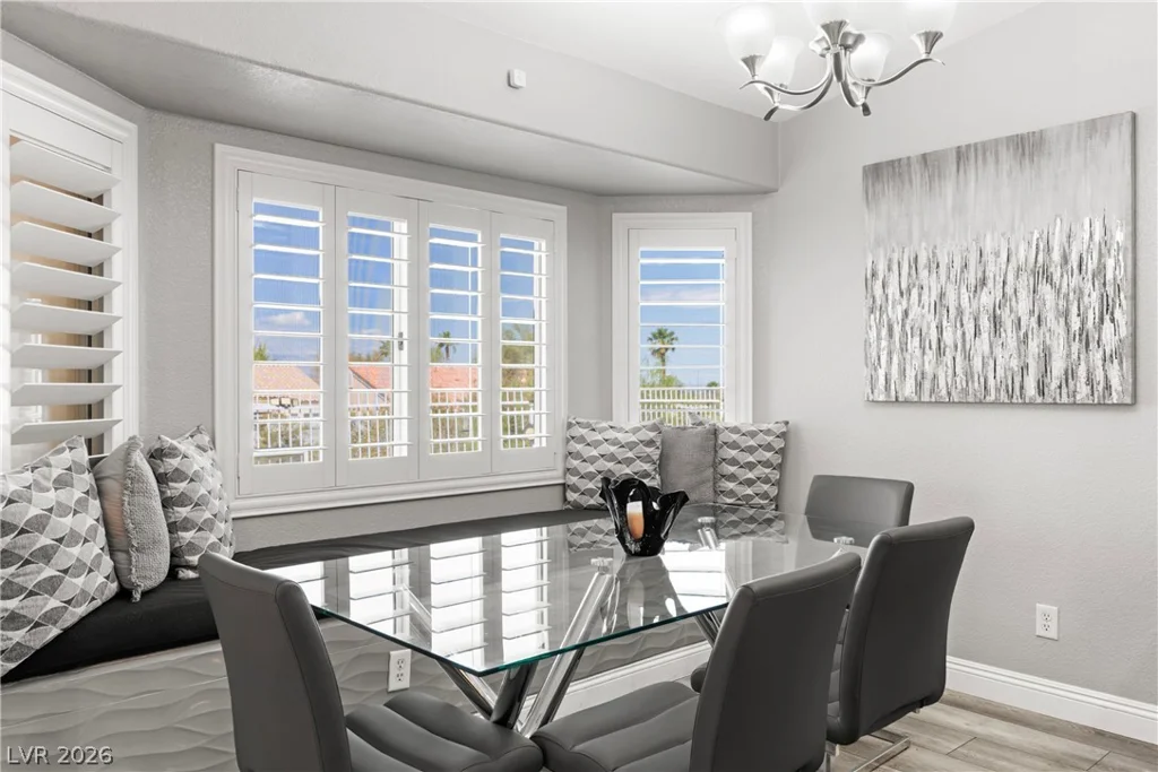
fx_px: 836
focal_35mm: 26
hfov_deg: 69.4
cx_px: 579
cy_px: 386
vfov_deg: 49.6
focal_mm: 26
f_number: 8
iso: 400
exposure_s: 1/20
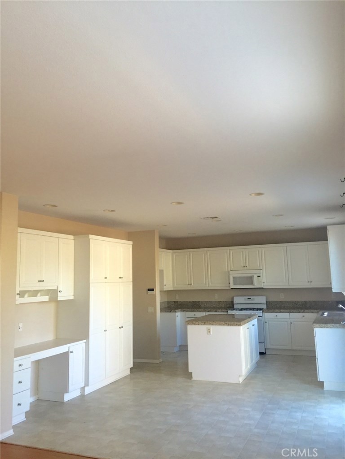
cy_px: 230
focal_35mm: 29
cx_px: 172
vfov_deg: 61.7
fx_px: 385
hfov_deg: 48.2
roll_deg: +1.3
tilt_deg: +8.0
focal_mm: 4.15
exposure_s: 1/30
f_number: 2.2
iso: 40
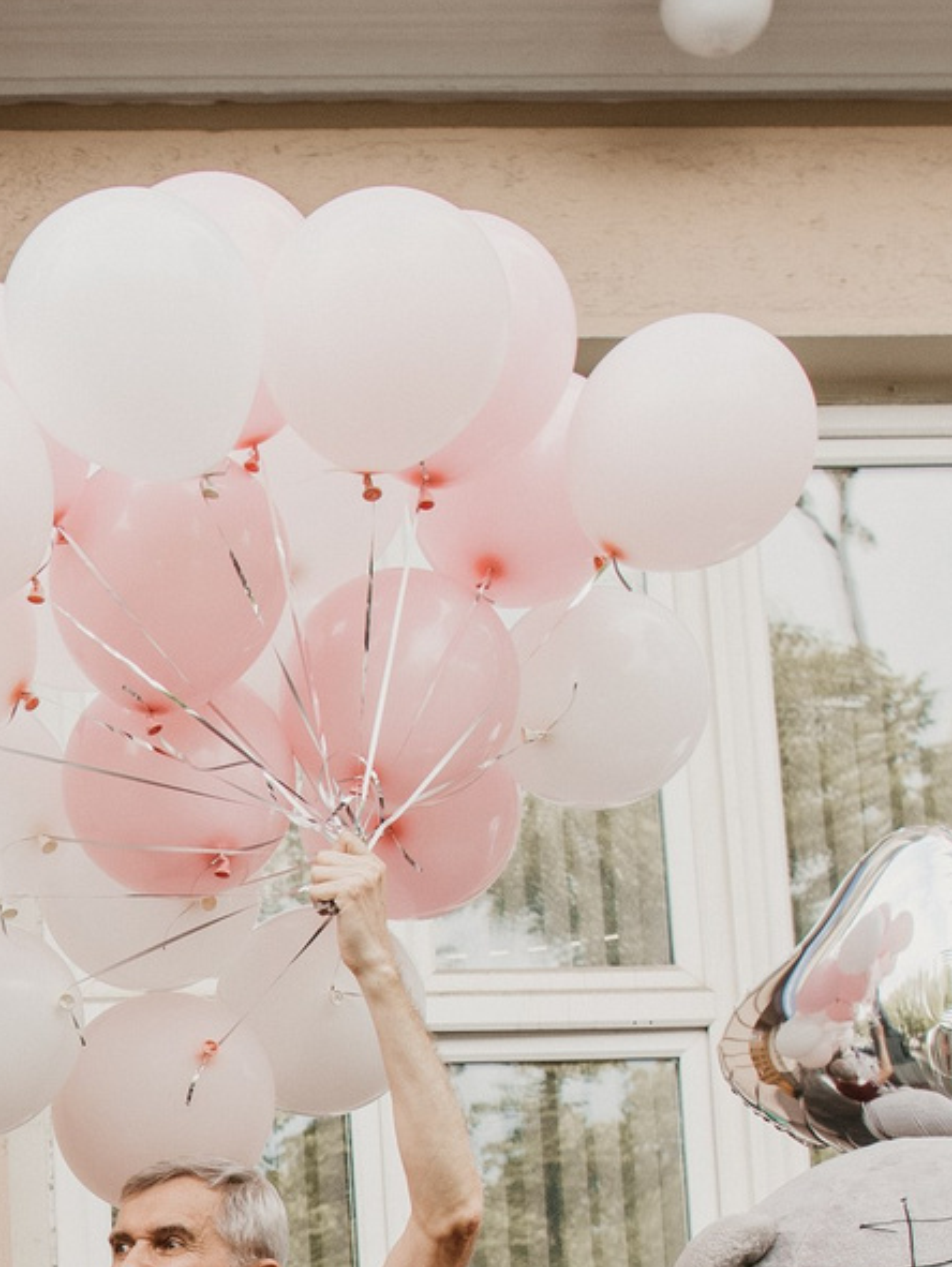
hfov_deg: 13.8
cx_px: -416
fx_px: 3736
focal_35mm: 102
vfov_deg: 18.3
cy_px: 1487
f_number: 5
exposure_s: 1/400
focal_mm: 24
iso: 250
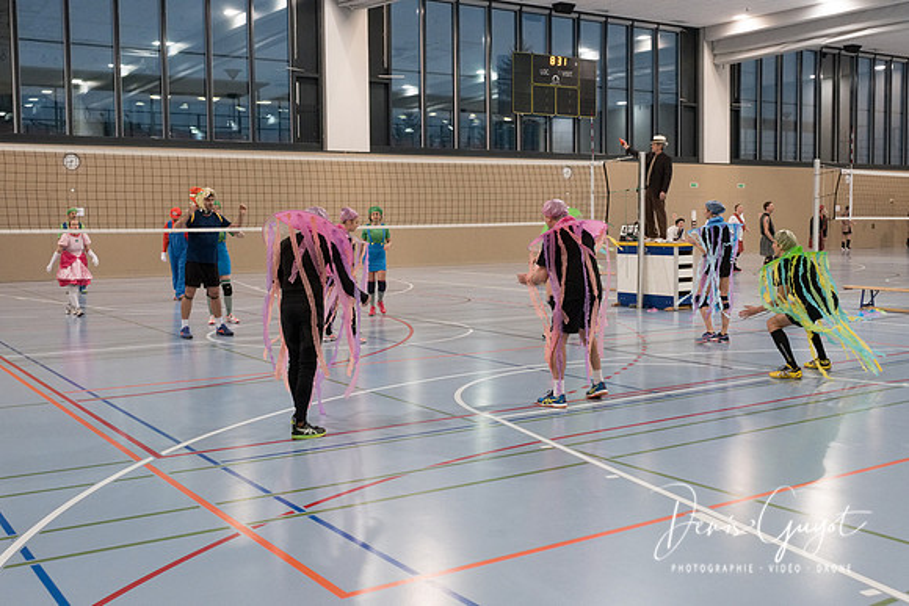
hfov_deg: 48.1
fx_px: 1017
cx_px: 497
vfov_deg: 33.2
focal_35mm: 40
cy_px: 293
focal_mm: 22.7
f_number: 5.6
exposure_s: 1/60
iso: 5000
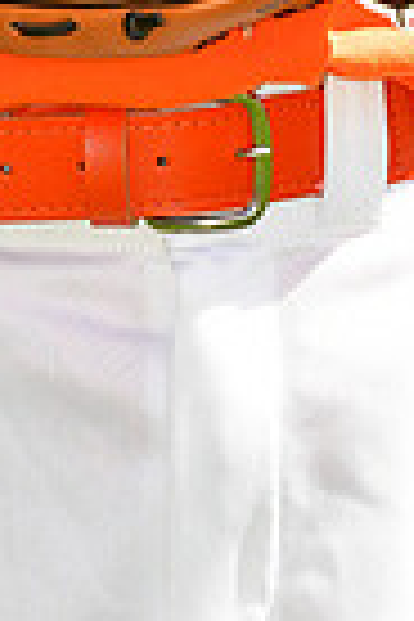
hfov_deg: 1.7
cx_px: 254
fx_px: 14178
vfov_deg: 2.5
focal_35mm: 822
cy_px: -436
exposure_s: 1/800
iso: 200
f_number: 5
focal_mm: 130
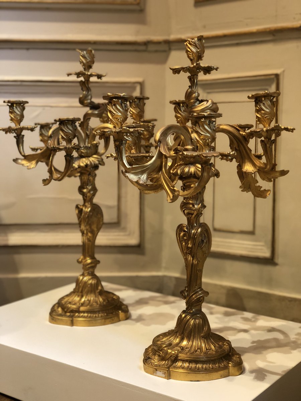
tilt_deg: -7.0
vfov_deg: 36.8
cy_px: 200
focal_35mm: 52
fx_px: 603
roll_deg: +0.0
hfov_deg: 28.0
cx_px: 150
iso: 100
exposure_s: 1/33
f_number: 2.4
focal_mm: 6
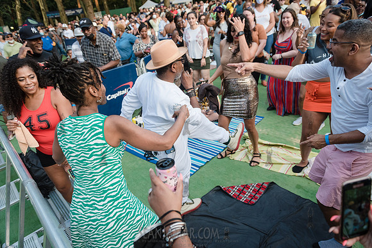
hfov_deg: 73.7
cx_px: 186
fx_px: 248
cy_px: 124
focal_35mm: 24
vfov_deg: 53.2
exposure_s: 1/500
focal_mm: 24
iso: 1000
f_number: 4
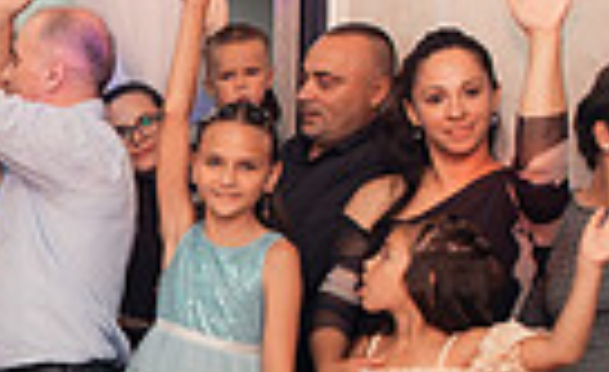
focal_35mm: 105
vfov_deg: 12.1
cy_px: 360
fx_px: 1731
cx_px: -269
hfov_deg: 18.1
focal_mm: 24
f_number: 3.5
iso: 2000
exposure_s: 1/250
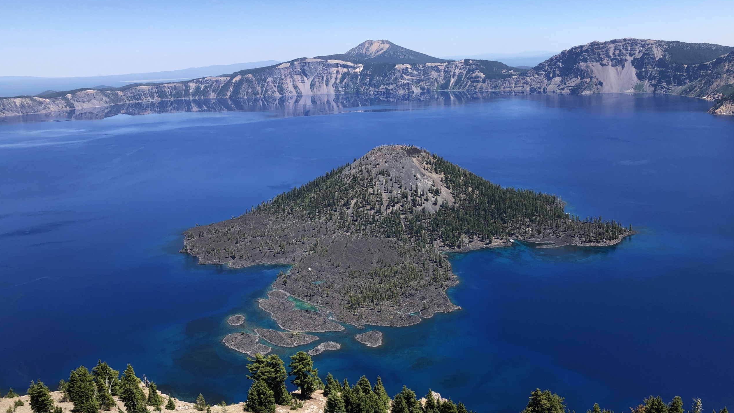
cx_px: 367
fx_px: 603
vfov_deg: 37.8
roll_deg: +3.0
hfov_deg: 62.6
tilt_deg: -14.1
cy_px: 201
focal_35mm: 31
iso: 20
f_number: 1.8
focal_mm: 3.99
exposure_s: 1/1656
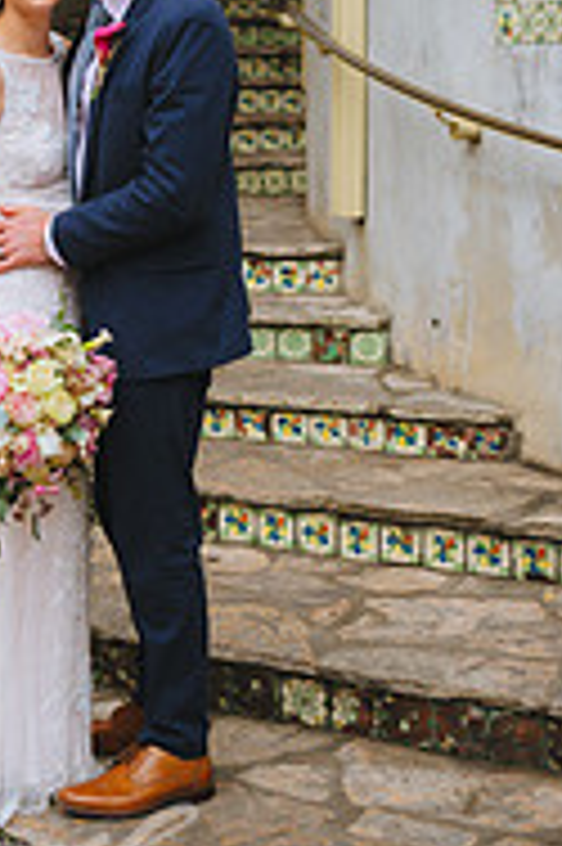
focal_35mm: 86
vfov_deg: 23.1
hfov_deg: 15.7
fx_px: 2017
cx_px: 65
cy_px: 108
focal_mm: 36
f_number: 2.8
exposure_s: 1/1600
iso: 400
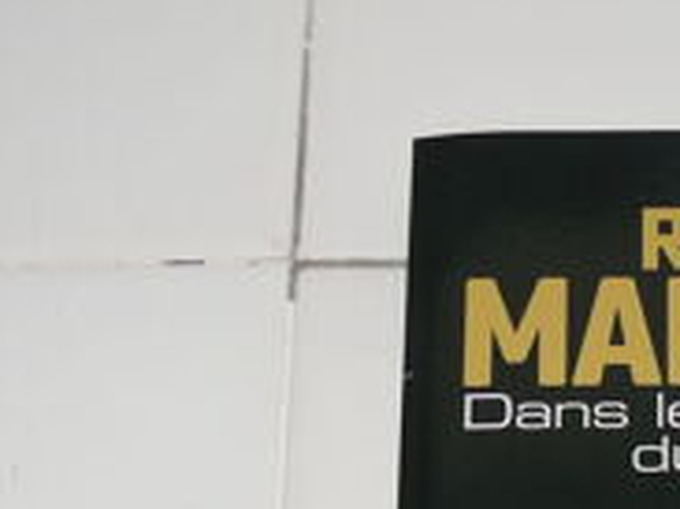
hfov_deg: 13.9
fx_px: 2729
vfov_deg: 10.5
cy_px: 628
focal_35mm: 139
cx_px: 739
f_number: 3.2
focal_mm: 10
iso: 100
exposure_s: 1/30
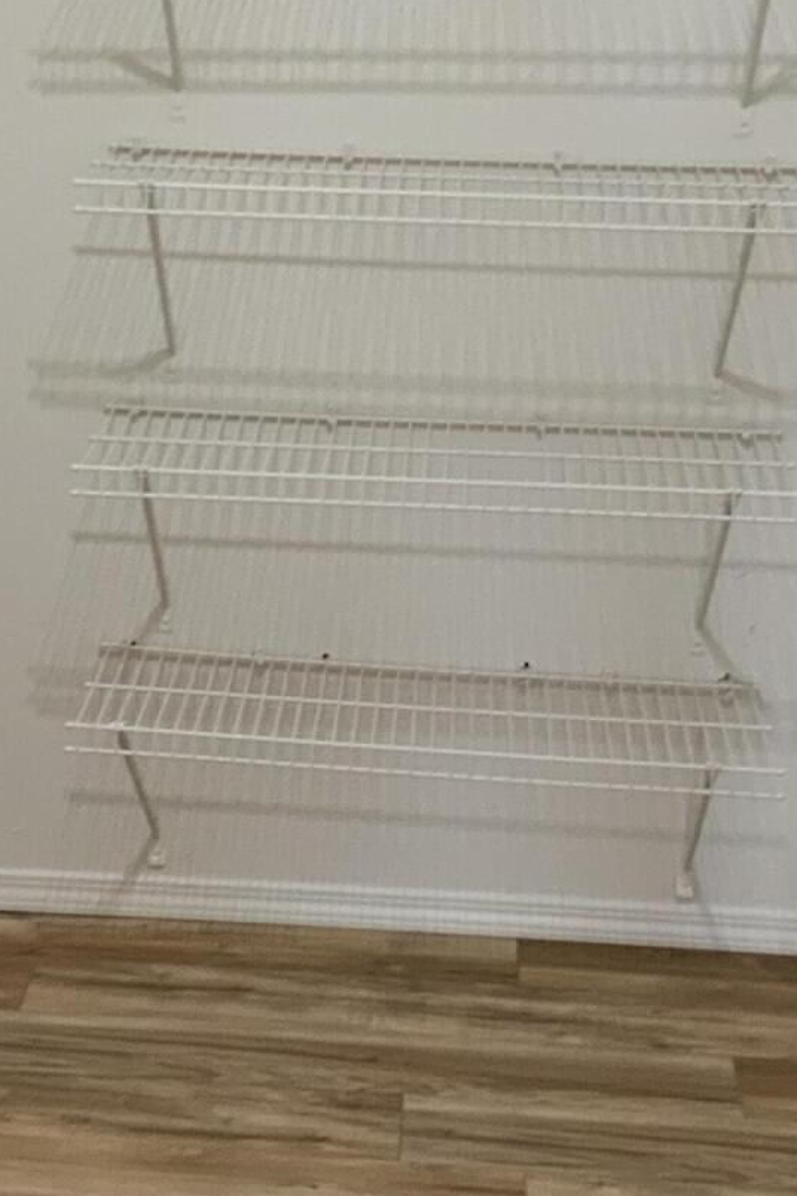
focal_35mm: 75
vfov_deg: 26.9
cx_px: 263
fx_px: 2490
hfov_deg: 18.1
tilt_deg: -12.8
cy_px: 458
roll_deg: -1.2
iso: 125
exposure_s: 1/60
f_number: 1.8
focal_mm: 3
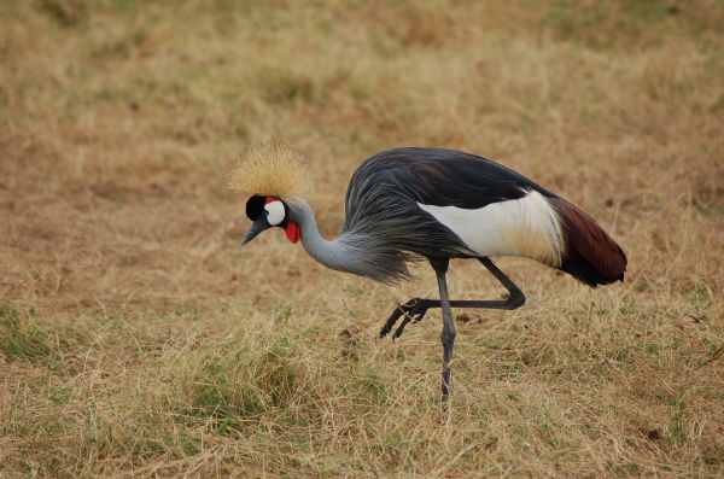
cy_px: 240
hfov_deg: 6.9
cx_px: 362
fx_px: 6019
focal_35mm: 300
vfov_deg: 4.6
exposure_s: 1/1600
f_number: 5
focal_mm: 200
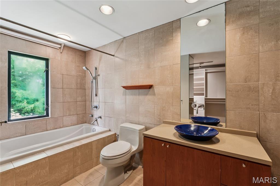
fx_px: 124
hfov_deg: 97.1
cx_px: 140
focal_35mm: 16
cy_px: 93
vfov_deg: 74.1
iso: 320
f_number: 13
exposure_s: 1
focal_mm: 15.9
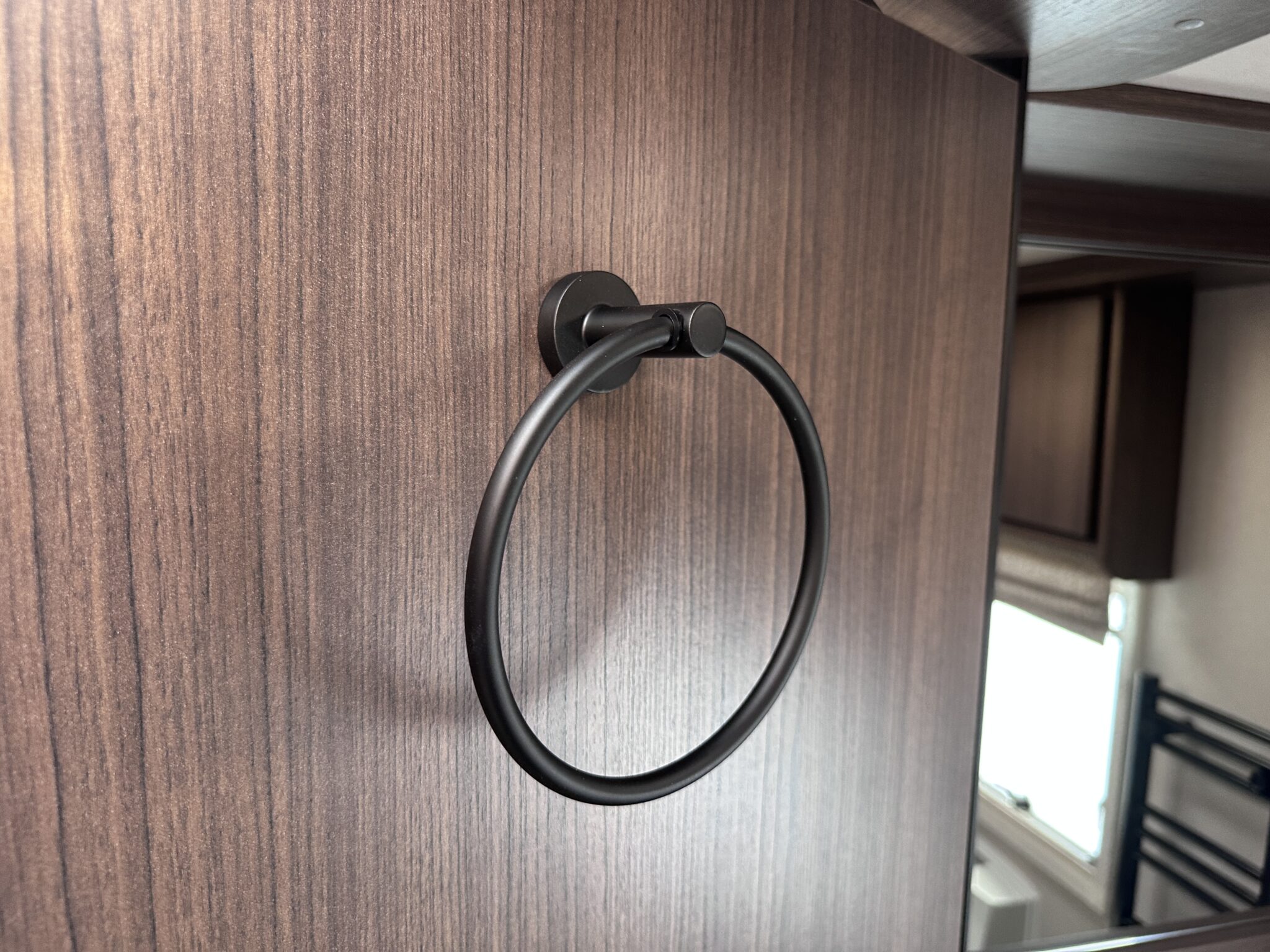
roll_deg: +1.2
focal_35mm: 24
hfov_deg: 71.6
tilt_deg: -6.7
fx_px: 881
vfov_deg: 56.8
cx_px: 635
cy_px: 476
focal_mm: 6.86
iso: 250
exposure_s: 1/80
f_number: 1.78
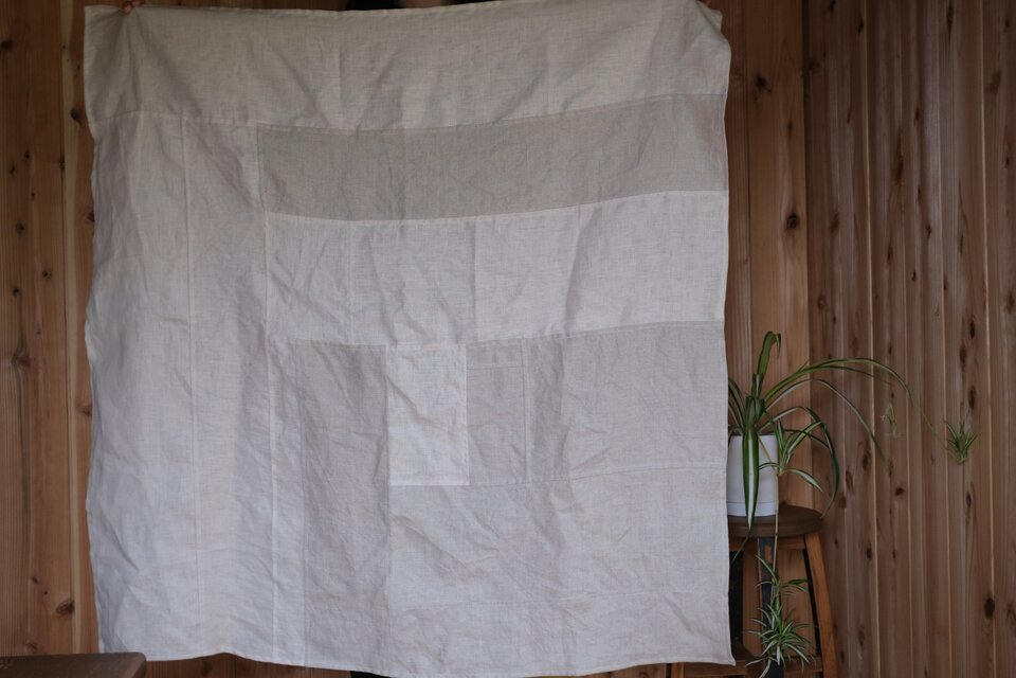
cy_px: 339
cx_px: 508
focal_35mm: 45
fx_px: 1270
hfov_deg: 43.6
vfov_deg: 29.9
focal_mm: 30
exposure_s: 1/100
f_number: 2.8
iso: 1000
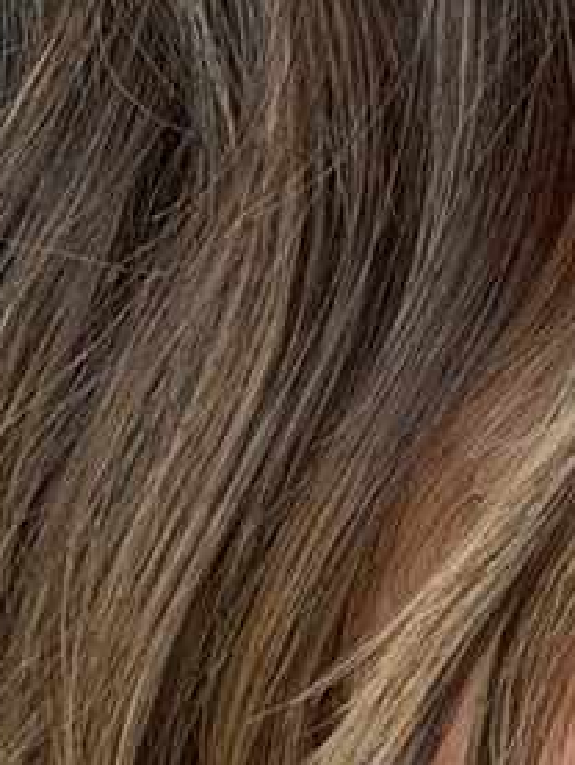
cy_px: 895
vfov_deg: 7.6
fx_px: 5754
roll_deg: -5.5
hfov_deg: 5.7
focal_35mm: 260
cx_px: 759
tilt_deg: -8.1
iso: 64
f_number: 1.78
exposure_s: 1/250
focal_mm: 6.76
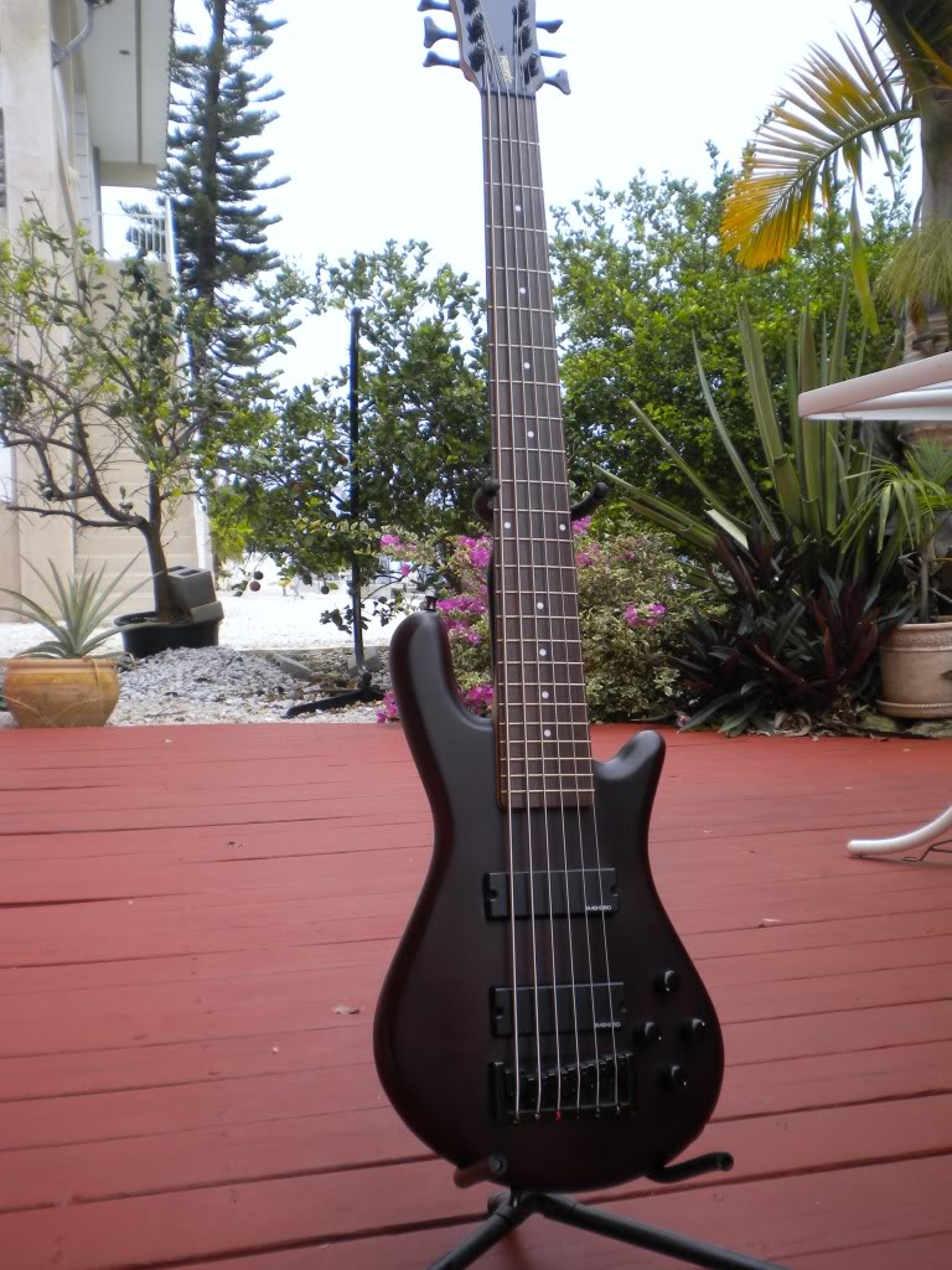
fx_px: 1283
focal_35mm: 35
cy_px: 635
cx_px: 476
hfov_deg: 40.7
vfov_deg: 52.6
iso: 80
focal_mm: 6.3
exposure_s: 1/240
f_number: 4.6
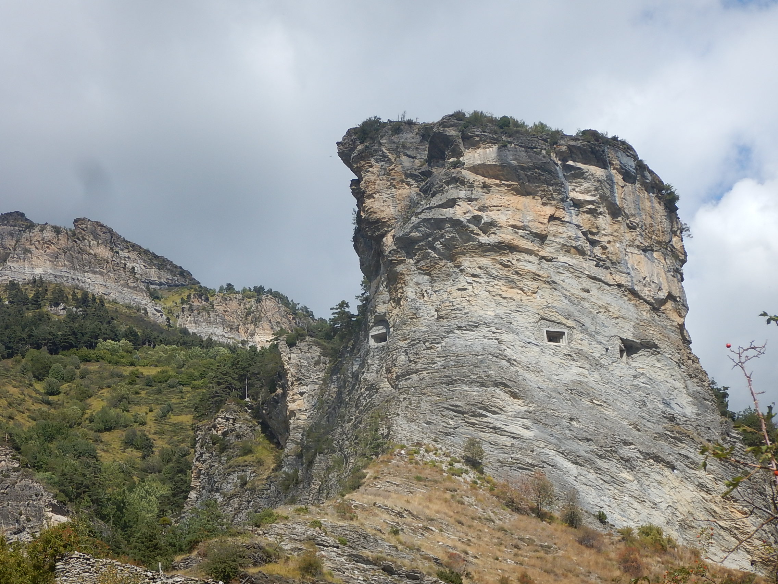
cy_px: 292
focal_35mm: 67
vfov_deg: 21.9
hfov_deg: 29.0
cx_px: 389
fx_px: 1506
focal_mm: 12
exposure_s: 1/1000
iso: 125
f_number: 4.5
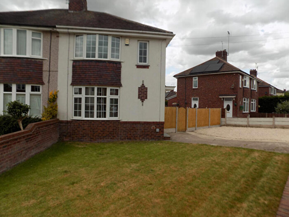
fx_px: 192
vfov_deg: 58.9
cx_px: 144
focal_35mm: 23
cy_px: 108
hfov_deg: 73.9
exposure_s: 1/1000
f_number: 3.1
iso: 80
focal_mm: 4
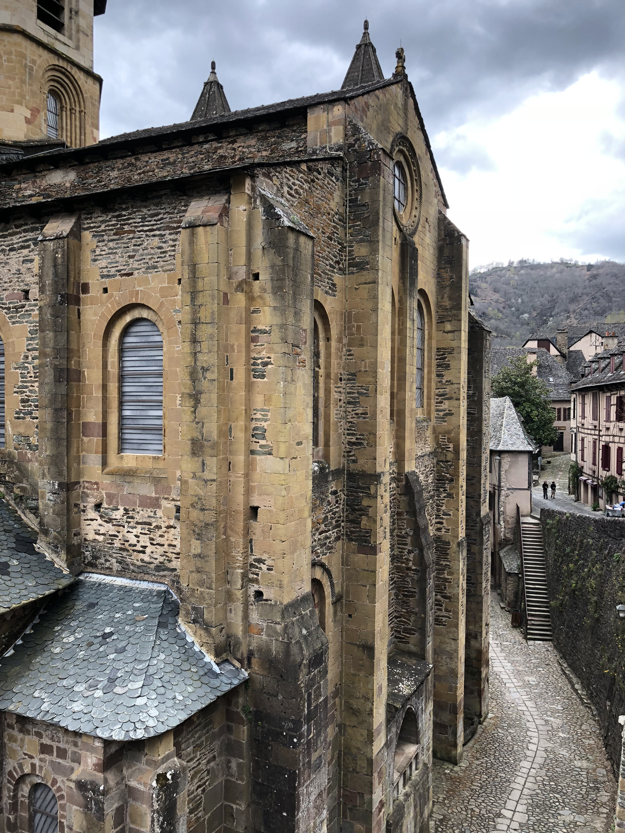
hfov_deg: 49.7
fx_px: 674
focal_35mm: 28
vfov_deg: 63.4
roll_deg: +0.1
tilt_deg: -1.0
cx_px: 312
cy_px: 416
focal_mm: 4
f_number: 1.8
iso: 20
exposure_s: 1/124
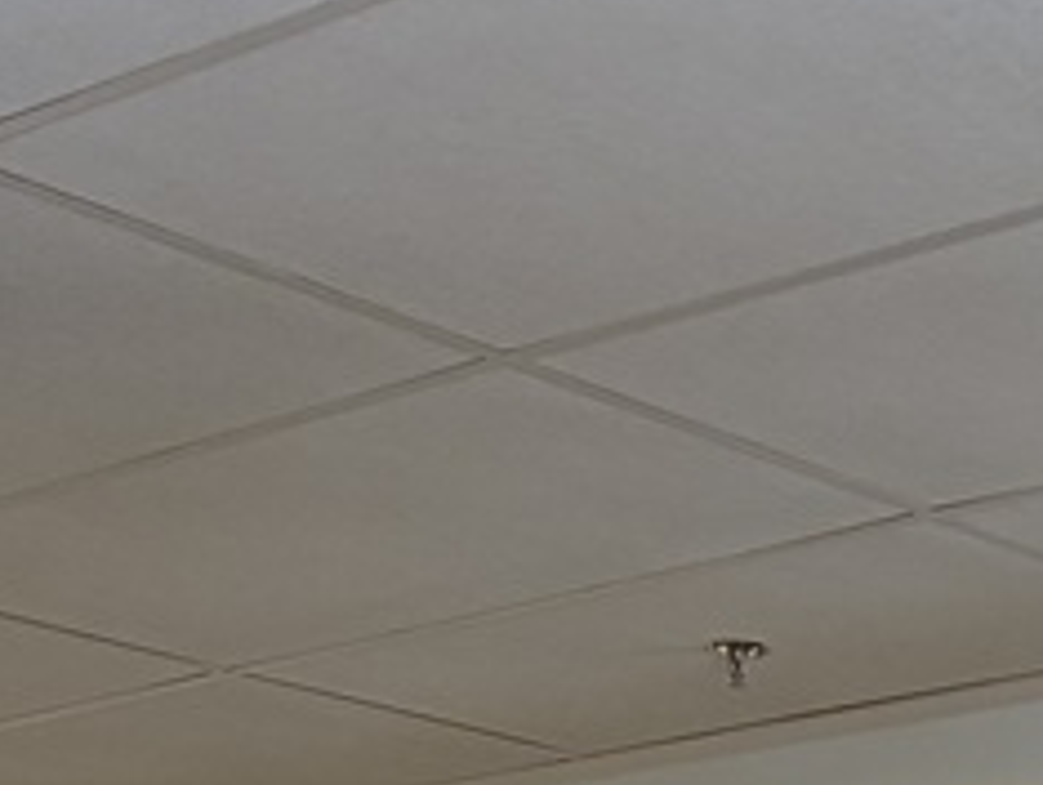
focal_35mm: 117
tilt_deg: -4.7
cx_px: 1498
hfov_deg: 15.7
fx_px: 3529
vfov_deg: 10.8
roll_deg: +0.3
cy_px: 1878
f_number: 1.78
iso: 320
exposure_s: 1/60
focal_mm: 6.76
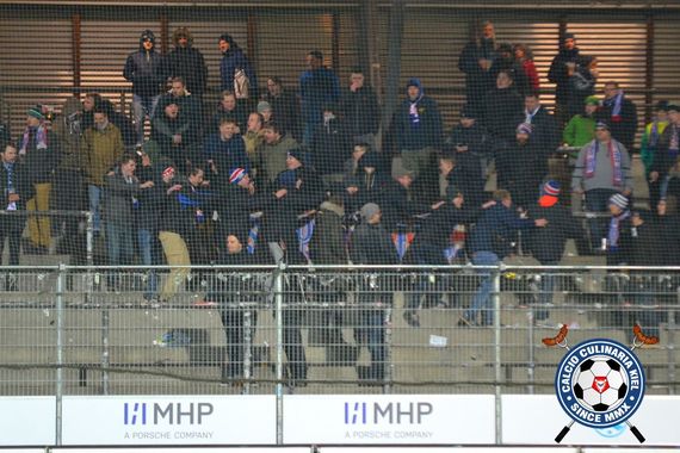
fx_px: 5666
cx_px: 340
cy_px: 226
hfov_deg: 6.9
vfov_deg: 4.6
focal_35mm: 300
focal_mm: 200
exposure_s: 1/250
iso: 1600
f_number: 2.8
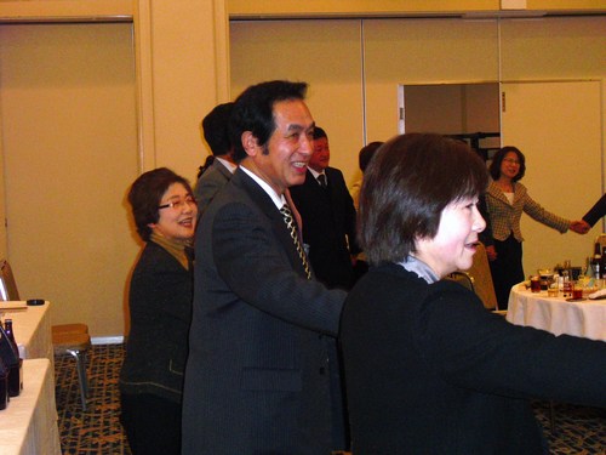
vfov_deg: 19.9
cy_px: 228
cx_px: 303
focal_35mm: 74
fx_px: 1295
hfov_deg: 26.3
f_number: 4.6
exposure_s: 1/60
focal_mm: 13.1
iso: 400
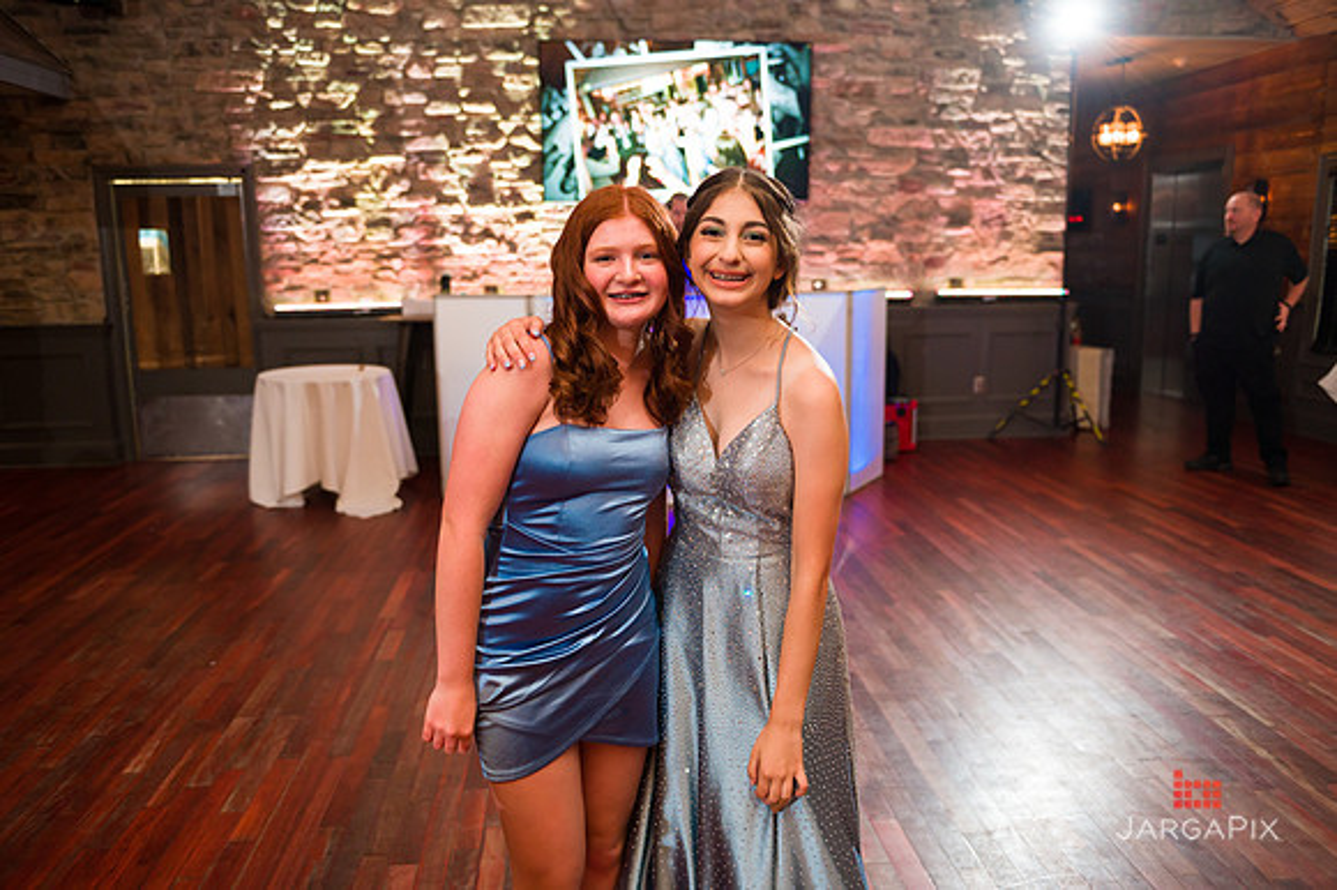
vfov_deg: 46.4
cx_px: 668
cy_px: 445
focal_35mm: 28
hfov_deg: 65.5
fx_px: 1039
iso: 1250
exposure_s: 1/125
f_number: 3.2
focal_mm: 28
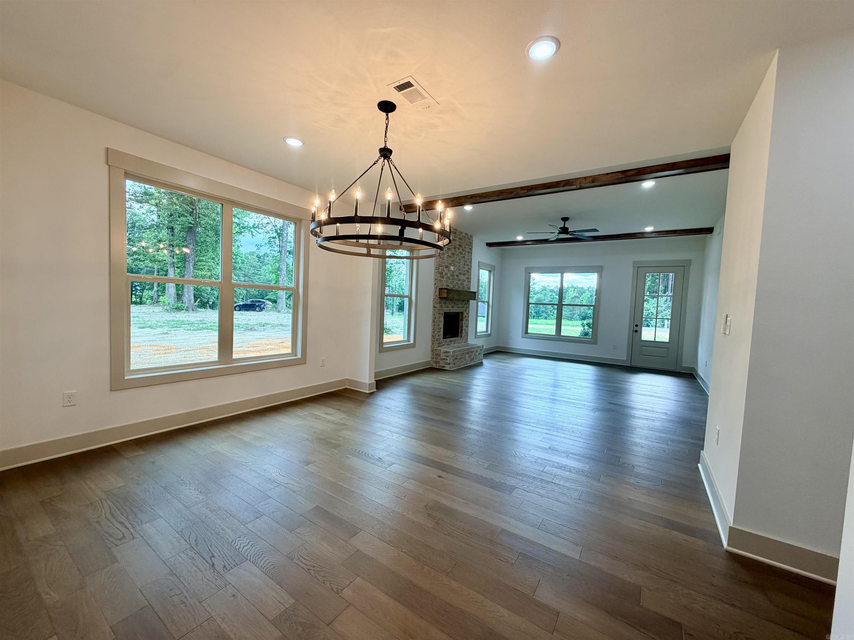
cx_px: 427
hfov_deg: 102.1
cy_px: 320
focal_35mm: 14
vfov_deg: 85.7
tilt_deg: -3.4
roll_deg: -2.2
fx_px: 345
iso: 100
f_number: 2.2
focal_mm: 2.22
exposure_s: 1/120
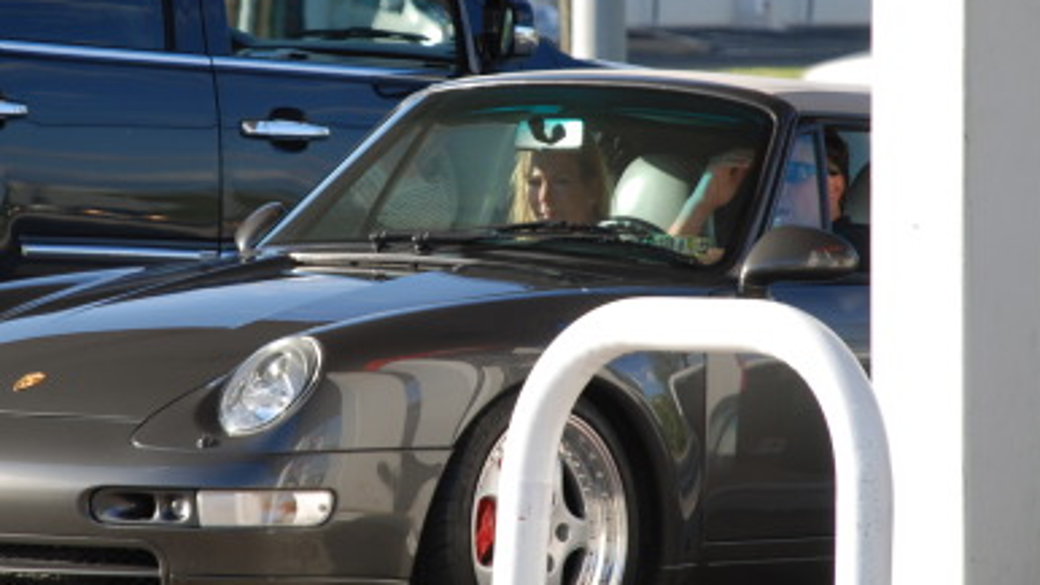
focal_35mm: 326
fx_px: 8985
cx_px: 427
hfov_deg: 6.6
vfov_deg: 3.7
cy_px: 194
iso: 100
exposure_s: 1/125
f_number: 5.6
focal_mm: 125
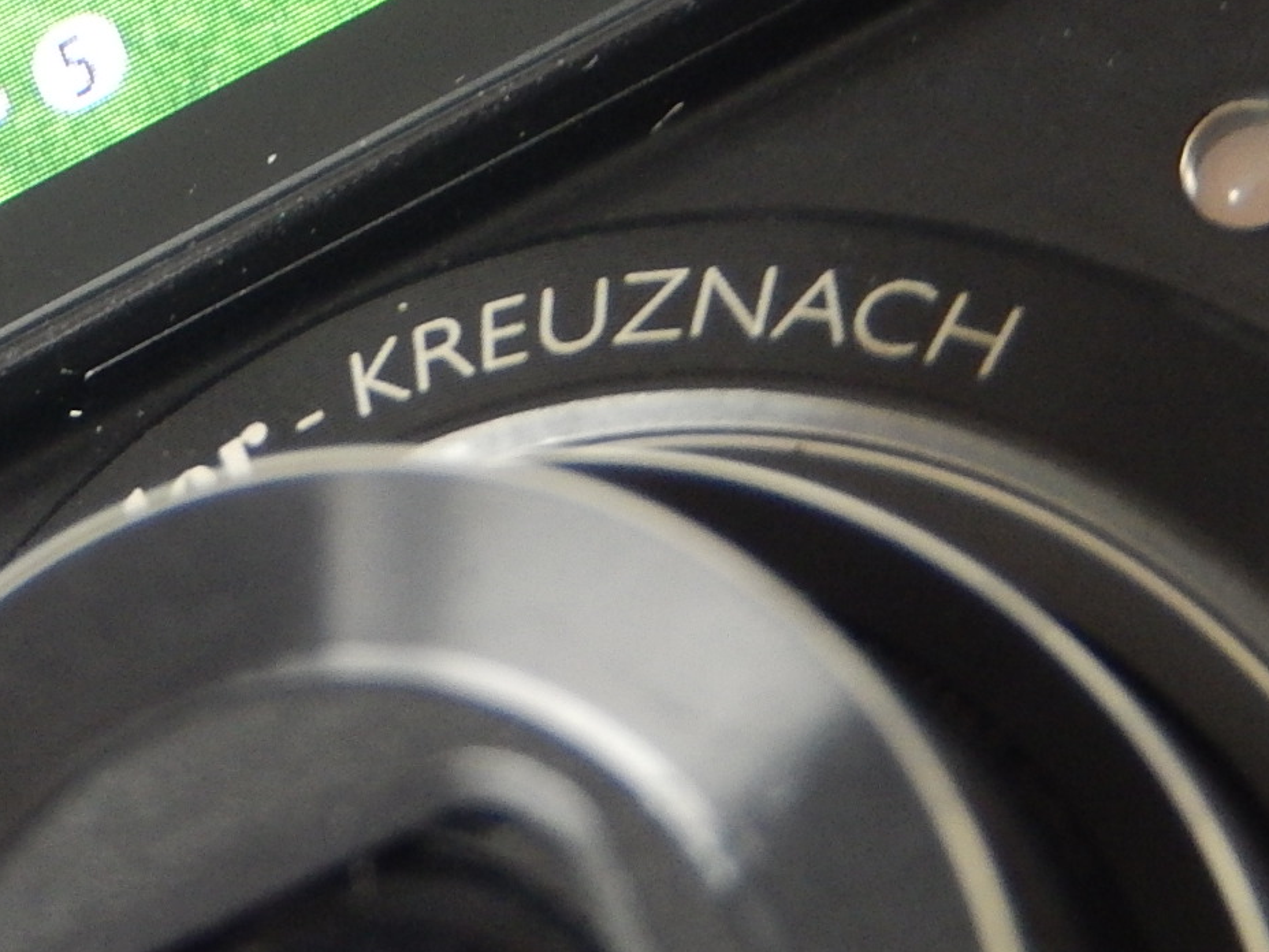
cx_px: -14
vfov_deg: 10.3
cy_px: -101
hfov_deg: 13.7
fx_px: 5206
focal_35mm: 142
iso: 400
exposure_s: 1/8
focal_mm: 10.4
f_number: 4.6
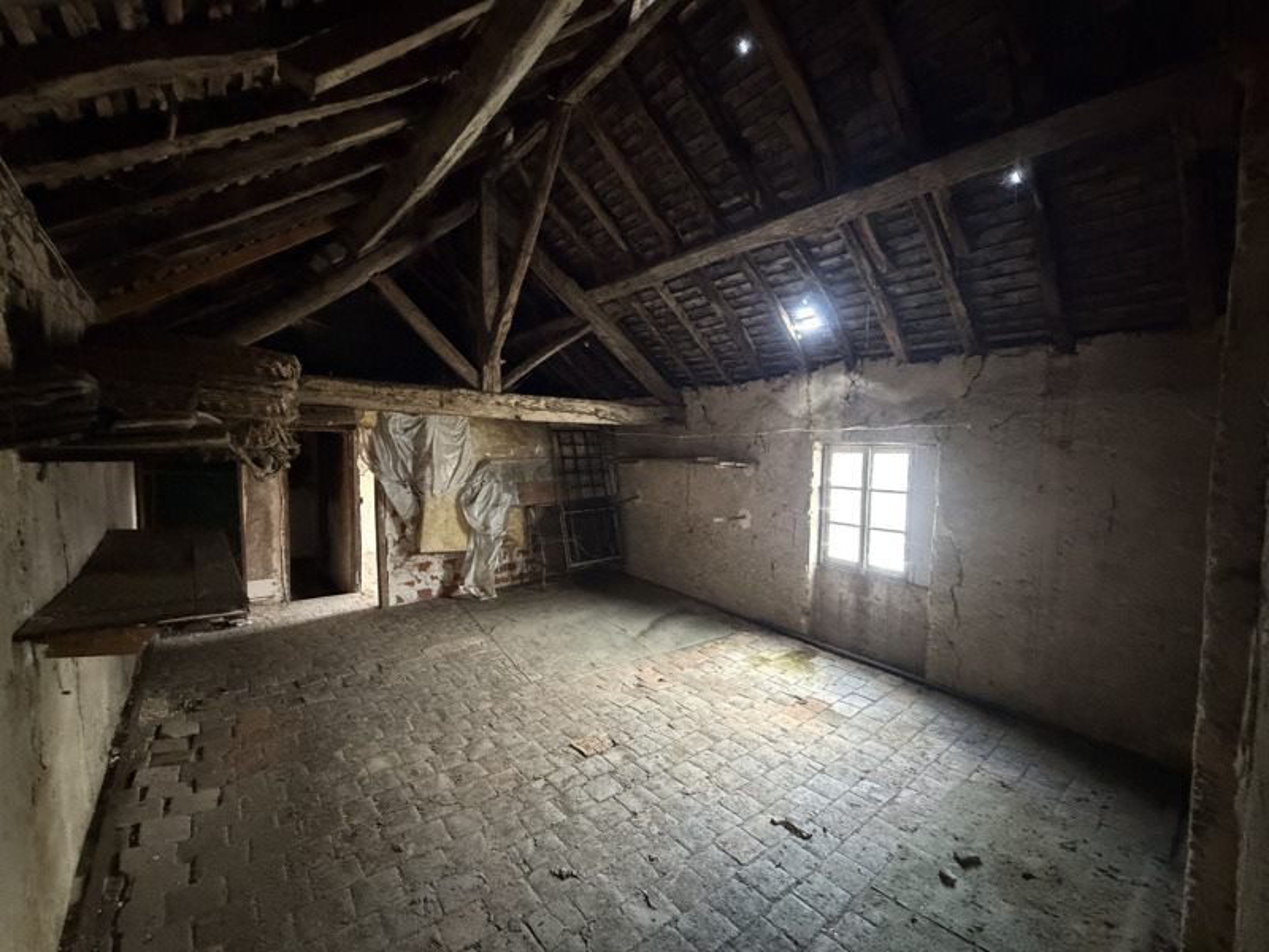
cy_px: 476
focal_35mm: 14
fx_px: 513
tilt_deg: -3.2
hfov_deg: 102.1
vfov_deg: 85.7
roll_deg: -1.8
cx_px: 634
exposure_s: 1/40
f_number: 2.2
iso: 1600
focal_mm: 2.22
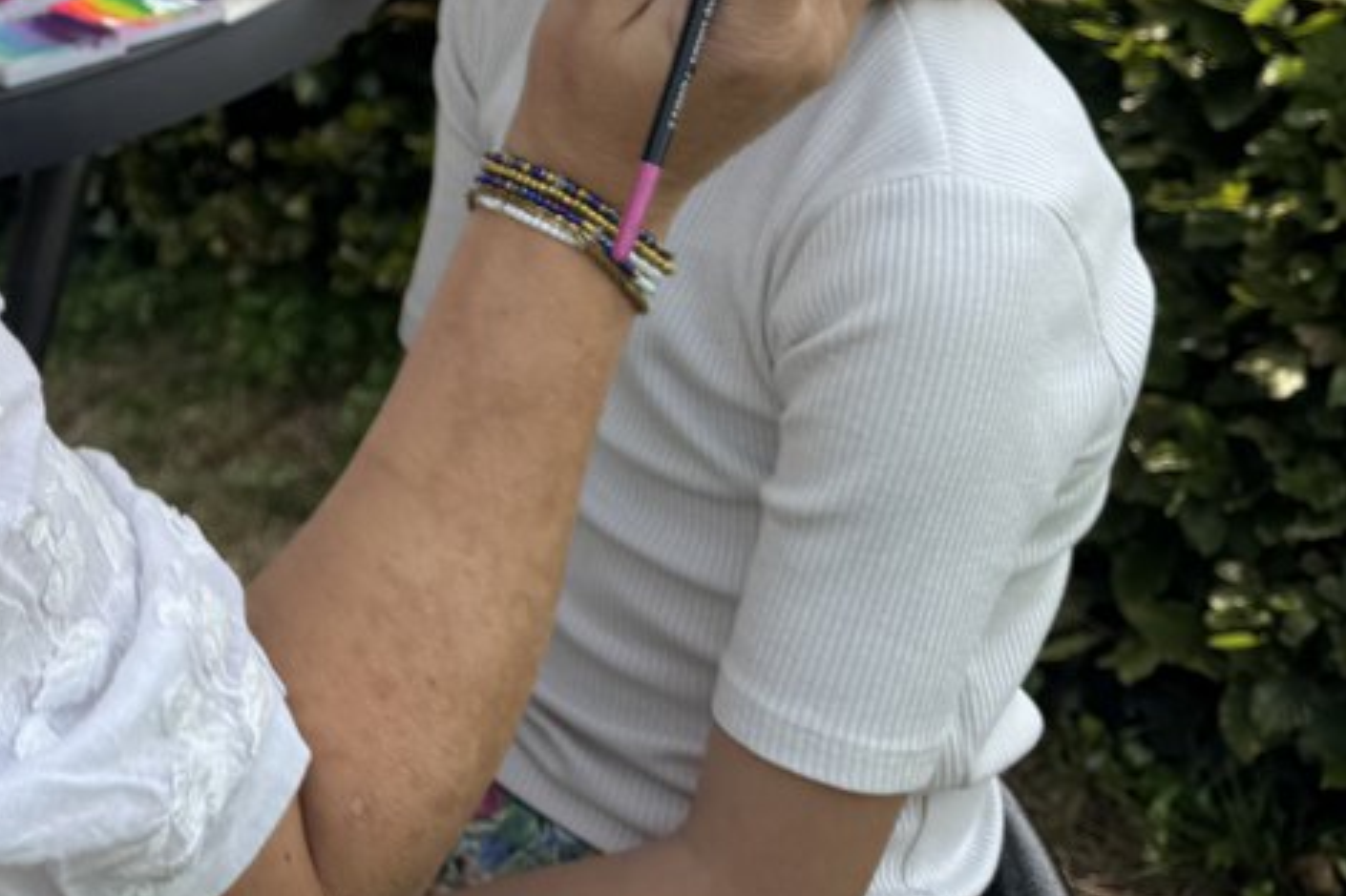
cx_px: -252
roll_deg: +4.0
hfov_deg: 26.5
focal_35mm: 68
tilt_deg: -7.5
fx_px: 2541
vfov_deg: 18.2
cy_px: -372
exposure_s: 1/1456
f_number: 1.78
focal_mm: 6.76
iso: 80
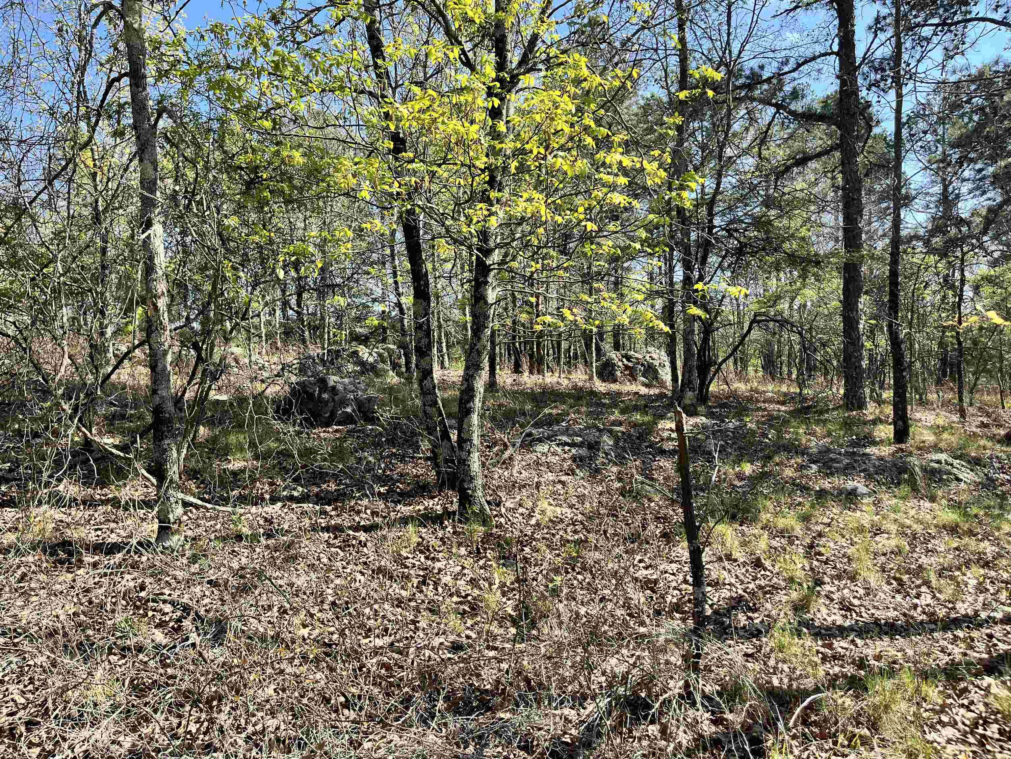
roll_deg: +2.6
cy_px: 380
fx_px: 759
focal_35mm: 26
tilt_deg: -2.7
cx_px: 506
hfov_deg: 67.3
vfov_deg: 53.1
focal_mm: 5.1
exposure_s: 1/1009
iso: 50
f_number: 1.6
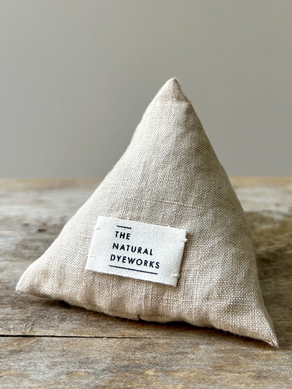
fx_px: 292
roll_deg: +1.5
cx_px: 146
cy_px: 194
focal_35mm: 26
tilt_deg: -8.3
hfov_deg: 53.1
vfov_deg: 67.3
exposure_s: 1/121
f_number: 1.5
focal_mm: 5.7
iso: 125
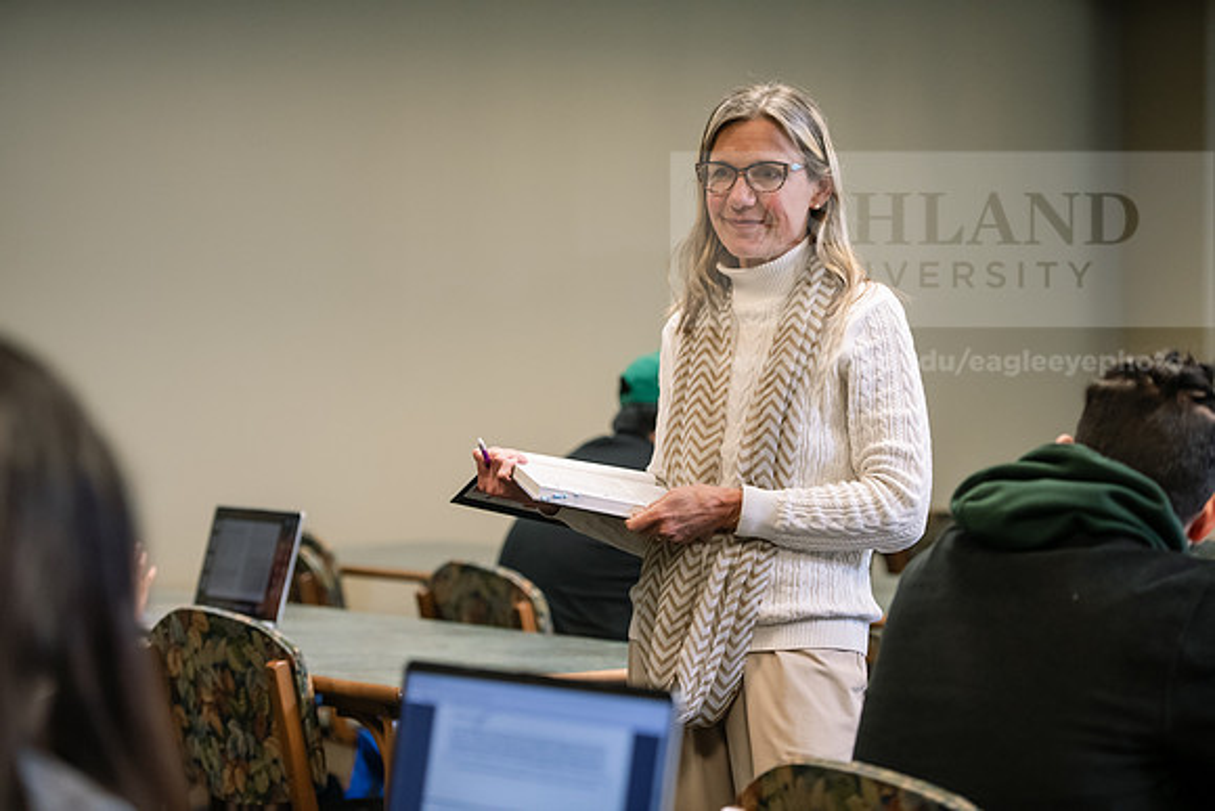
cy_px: 406
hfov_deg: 21.5
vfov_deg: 14.4
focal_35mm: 95
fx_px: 3207
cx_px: 608
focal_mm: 95
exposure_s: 1/200
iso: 1600
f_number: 2.8
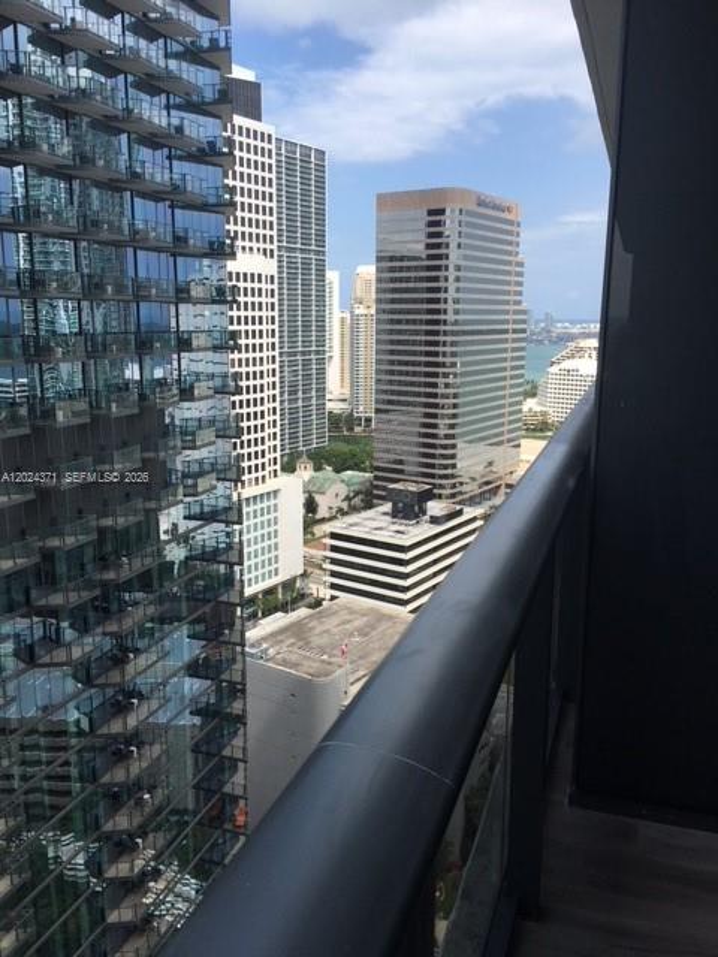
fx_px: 802
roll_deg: -0.6
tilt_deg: -11.9
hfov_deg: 48.2
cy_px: 478
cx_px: 359
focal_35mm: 29
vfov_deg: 61.7
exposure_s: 1/1538
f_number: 2.2
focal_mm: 4.15
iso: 25
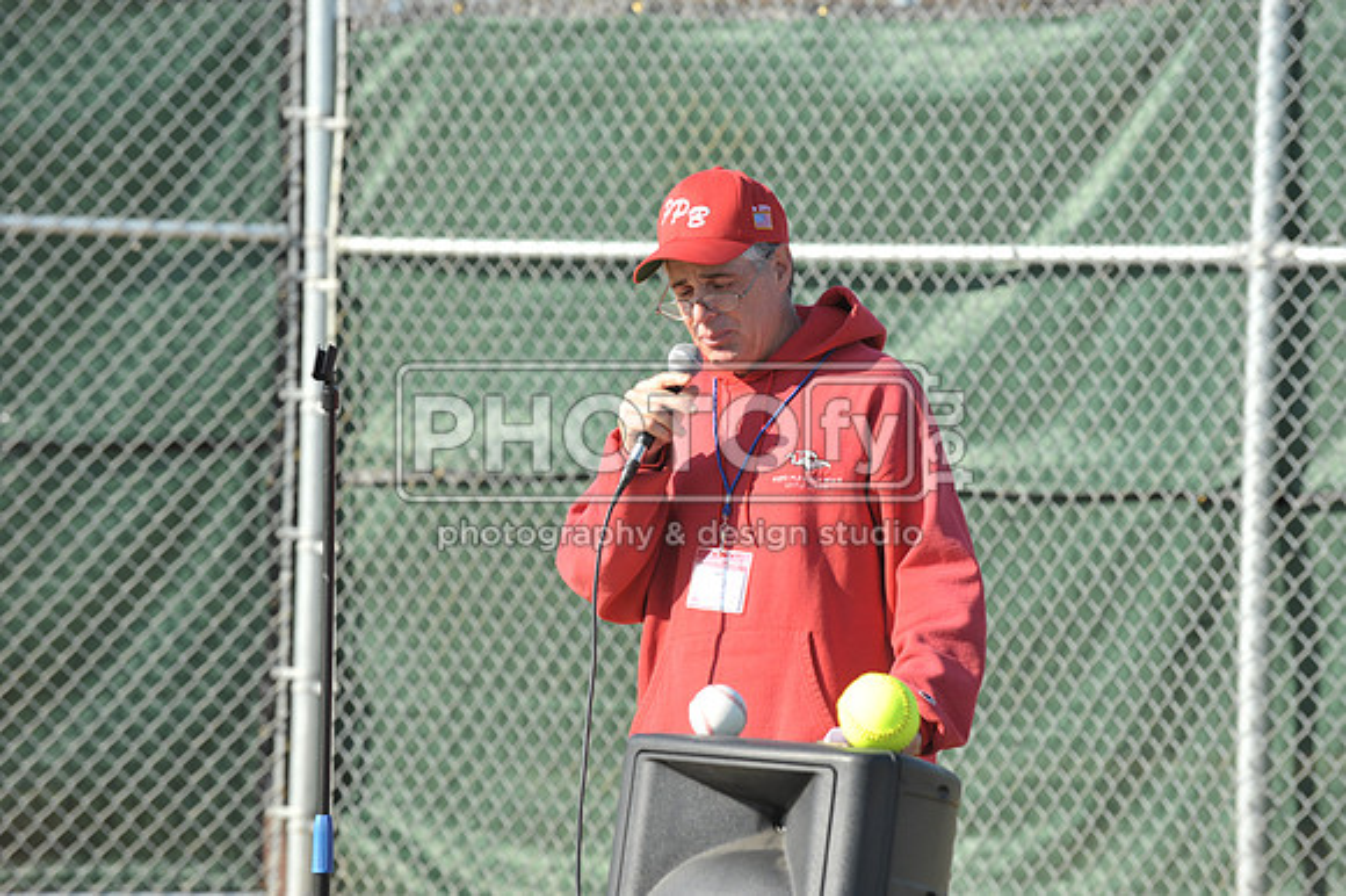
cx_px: 673
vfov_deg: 6.9
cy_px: 448
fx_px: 7473
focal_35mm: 200
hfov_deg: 10.3
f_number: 7.1
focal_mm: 200
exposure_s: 1/640
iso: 400
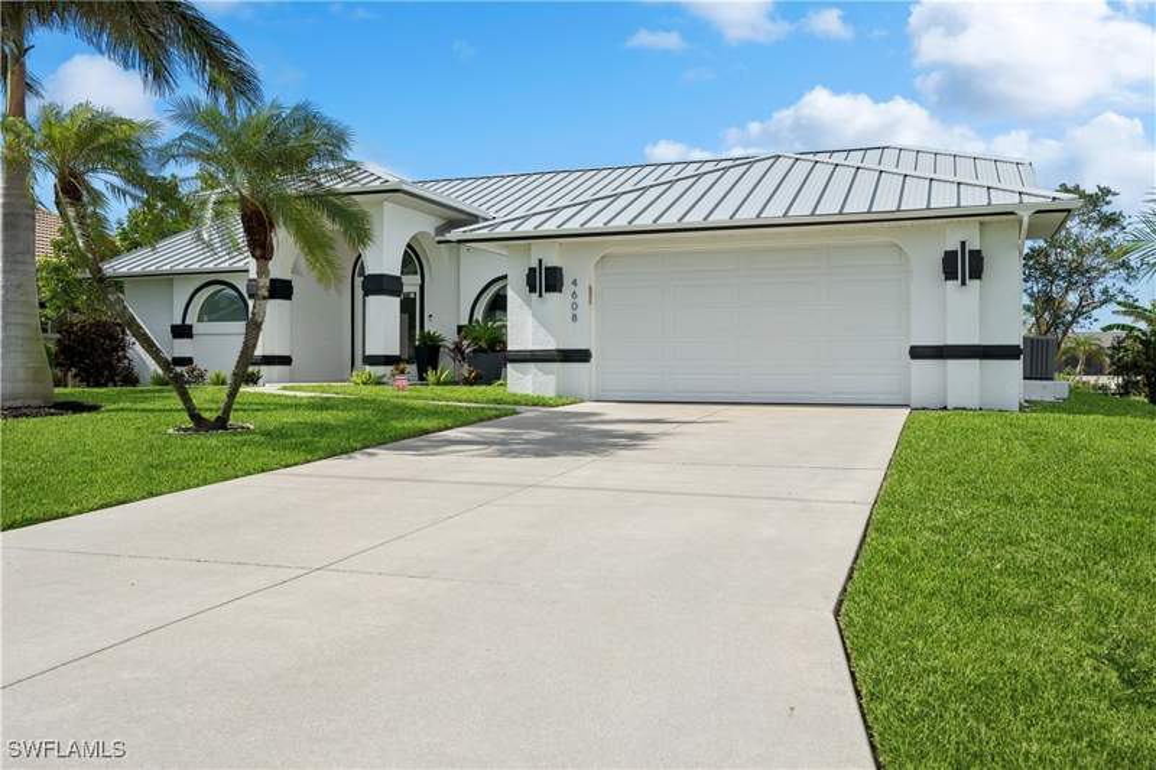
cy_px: 385
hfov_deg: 61.9
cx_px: 578
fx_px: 963
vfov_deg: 43.6
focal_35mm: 30
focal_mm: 30
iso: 200
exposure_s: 1/800
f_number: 8
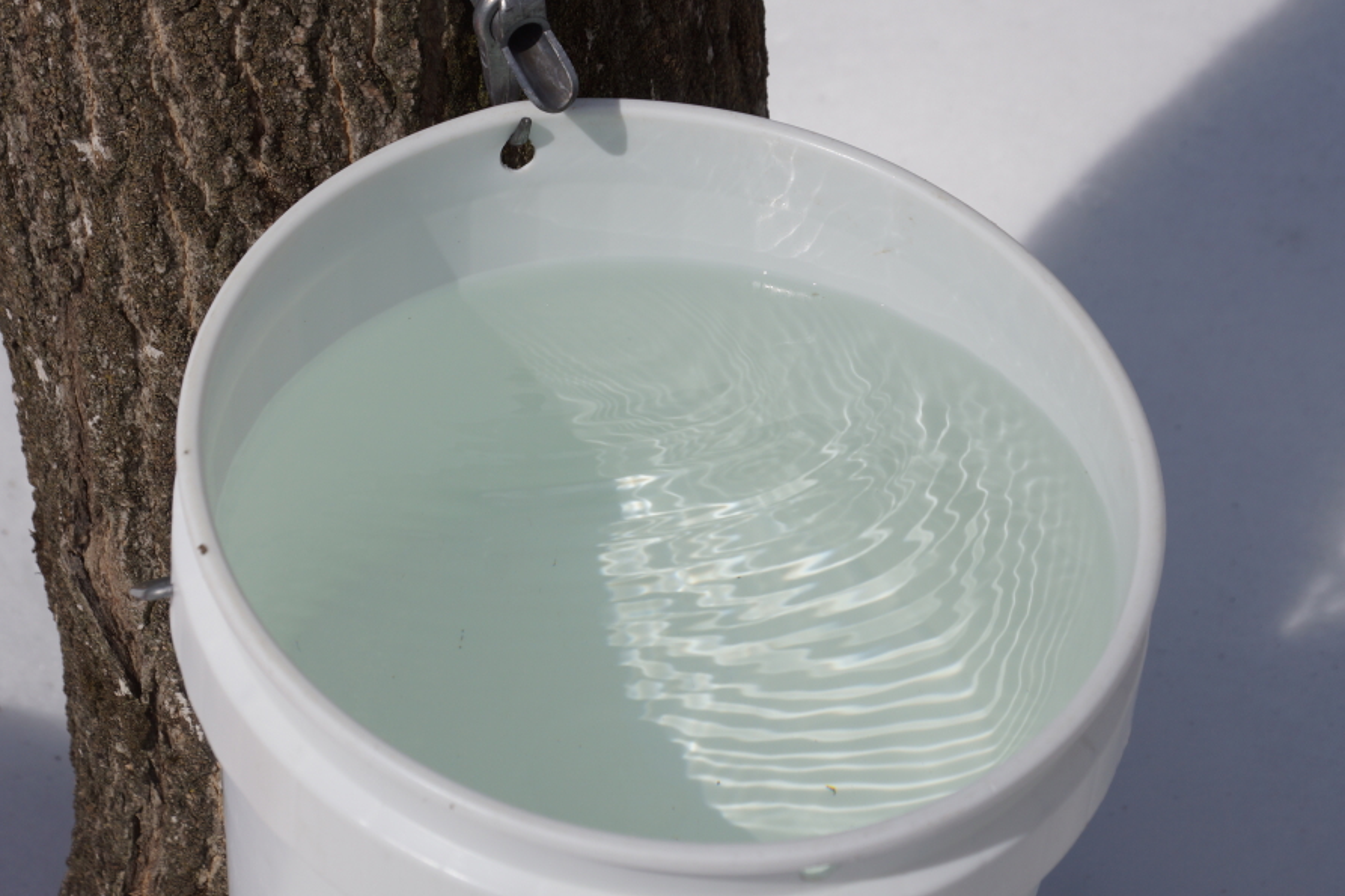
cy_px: 432
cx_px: 660
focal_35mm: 84
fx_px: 3138
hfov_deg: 24.2
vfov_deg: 16.3
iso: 100
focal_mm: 50
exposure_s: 1/250
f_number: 9
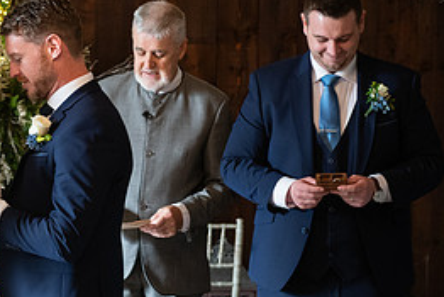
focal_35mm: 124
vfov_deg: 11.1
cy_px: 213
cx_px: -7
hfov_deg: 16.2
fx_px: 1530
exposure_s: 1/160
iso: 1000
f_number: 3.5
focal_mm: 56
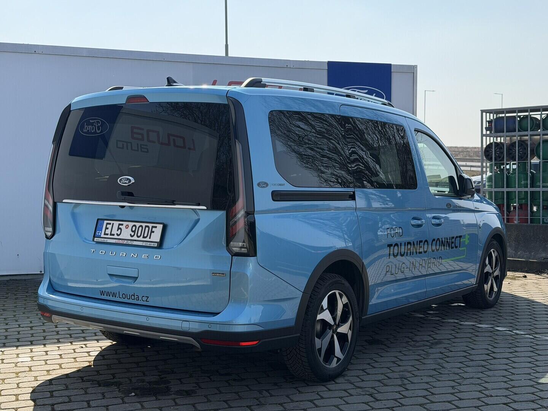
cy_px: 206
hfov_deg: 39.7
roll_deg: +1.1
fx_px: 760
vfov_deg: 30.3
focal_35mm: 48
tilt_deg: -2.5
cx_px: 274
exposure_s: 1/3891
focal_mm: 6.76
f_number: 1.78
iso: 100
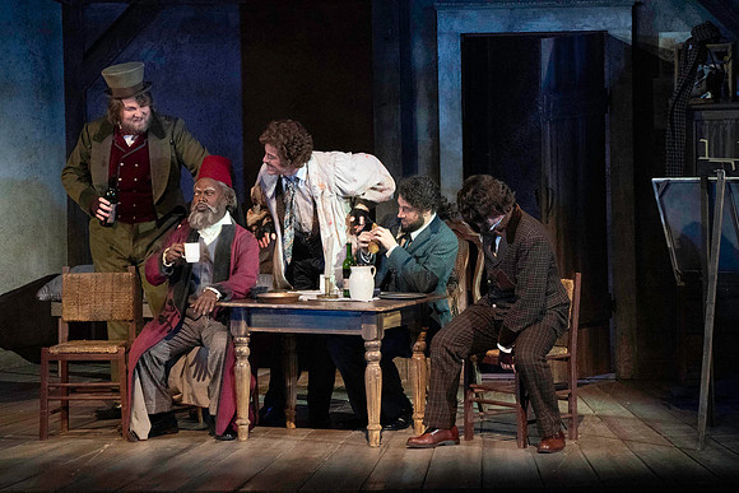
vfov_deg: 4.3
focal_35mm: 321
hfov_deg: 6.4
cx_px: 370
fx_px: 6591
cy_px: 246
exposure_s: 1/320
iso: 16000
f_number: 13
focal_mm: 321
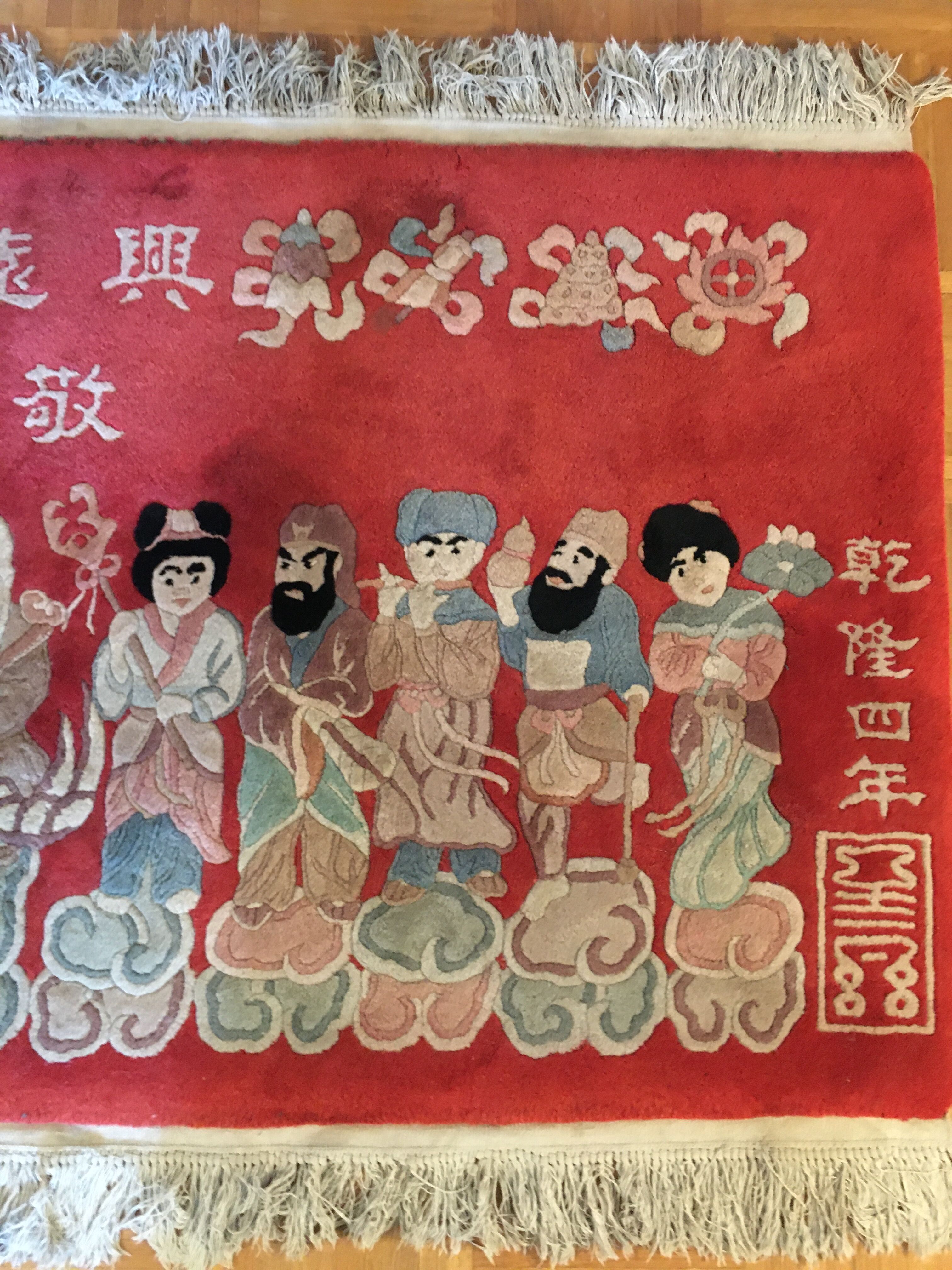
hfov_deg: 48.2
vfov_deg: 61.7
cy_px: 635
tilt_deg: -82.0
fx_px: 1063
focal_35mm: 29
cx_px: 476
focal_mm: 4.15
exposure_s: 1/17
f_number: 2.2
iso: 400
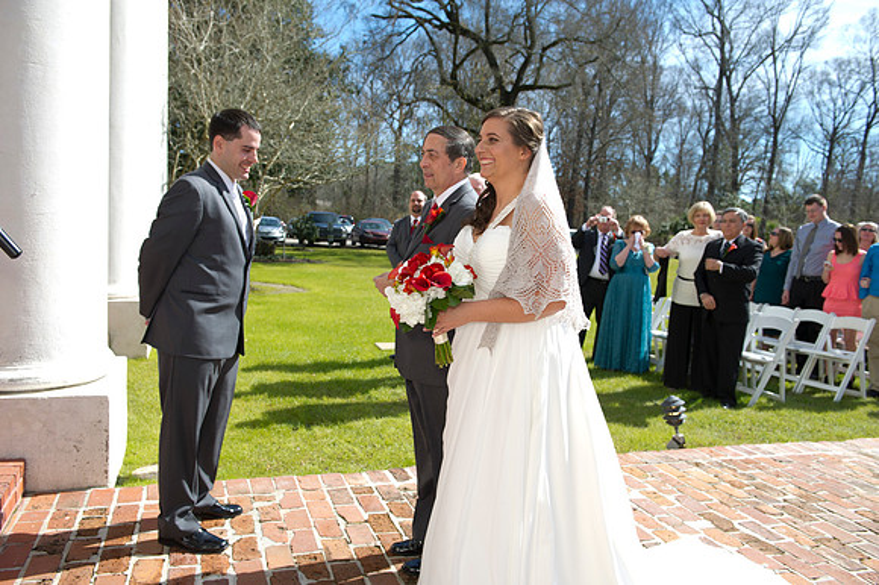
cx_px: 440
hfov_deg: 60.3
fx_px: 756
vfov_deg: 42.3
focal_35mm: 31
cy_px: 292
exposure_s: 1/320
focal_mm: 31
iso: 100
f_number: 5.6
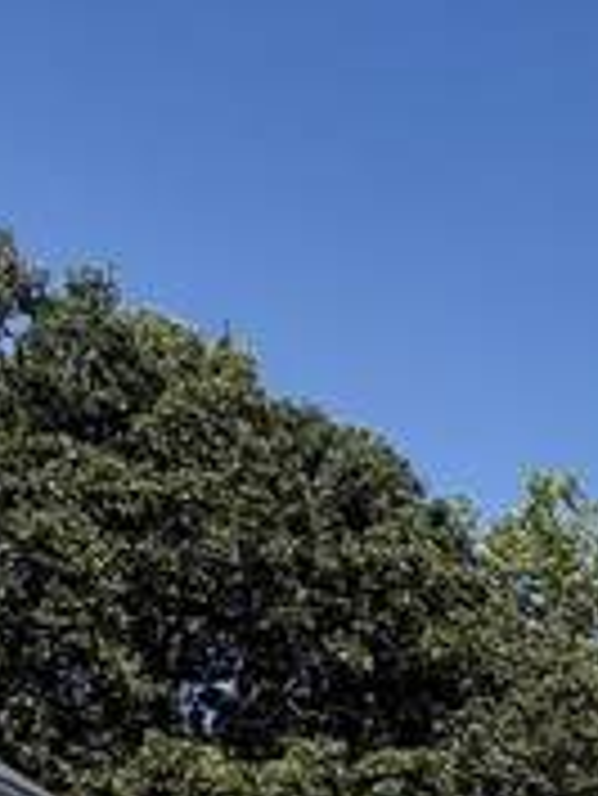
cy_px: 1219
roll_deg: -0.7
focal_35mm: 76
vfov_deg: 21.3
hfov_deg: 15.0
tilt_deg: +1.3
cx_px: 1272
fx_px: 1748
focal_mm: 2.22
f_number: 2.2
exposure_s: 1/1017
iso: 20
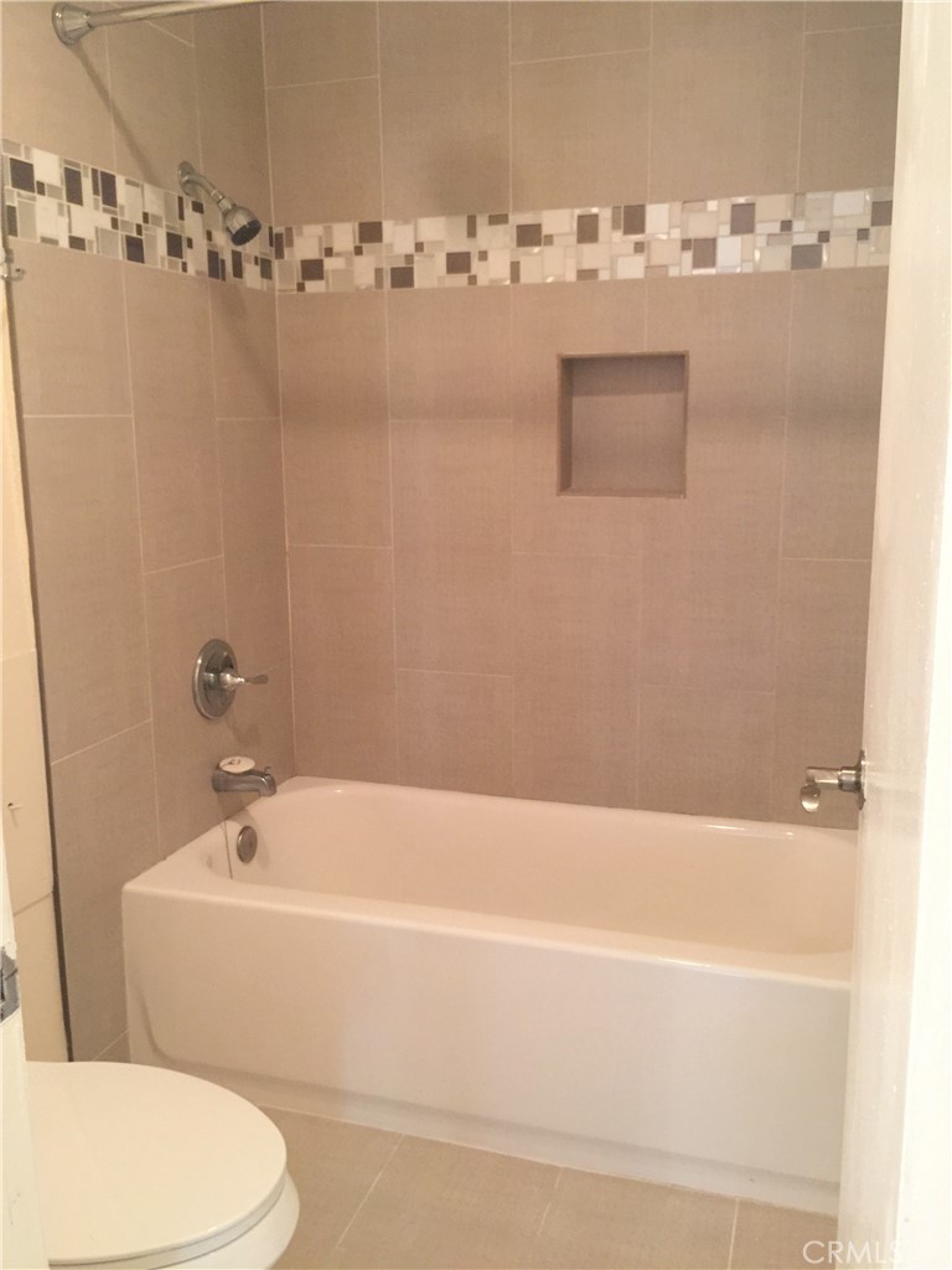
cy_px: 635
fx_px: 1063
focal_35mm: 29
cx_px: 476
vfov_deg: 61.7
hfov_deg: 48.2
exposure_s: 1/15
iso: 100
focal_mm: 4.15
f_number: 2.2
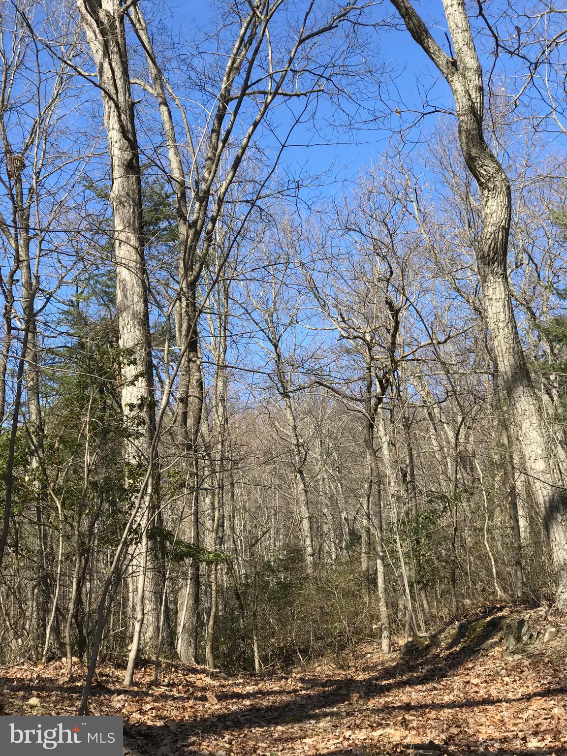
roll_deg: -0.8
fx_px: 1245
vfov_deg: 33.8
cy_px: 378
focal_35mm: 57
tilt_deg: +16.0
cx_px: 284
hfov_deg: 25.7
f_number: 2.8
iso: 20
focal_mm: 6.6
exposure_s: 1/404
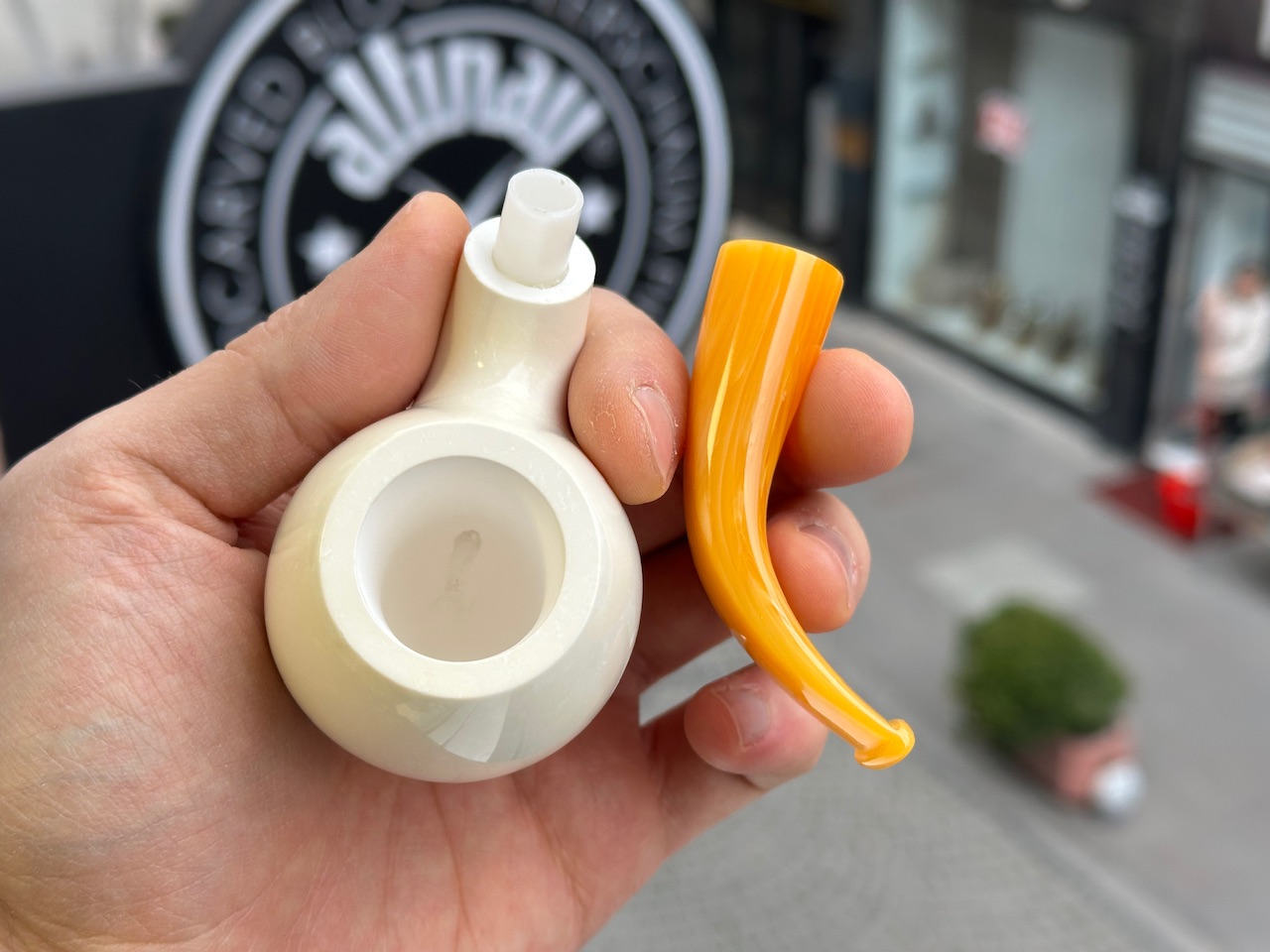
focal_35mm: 48
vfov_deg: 30.3
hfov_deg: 39.7
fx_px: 1761
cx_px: 635
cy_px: 476
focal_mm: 6.86
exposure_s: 1/100
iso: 50
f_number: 1.78
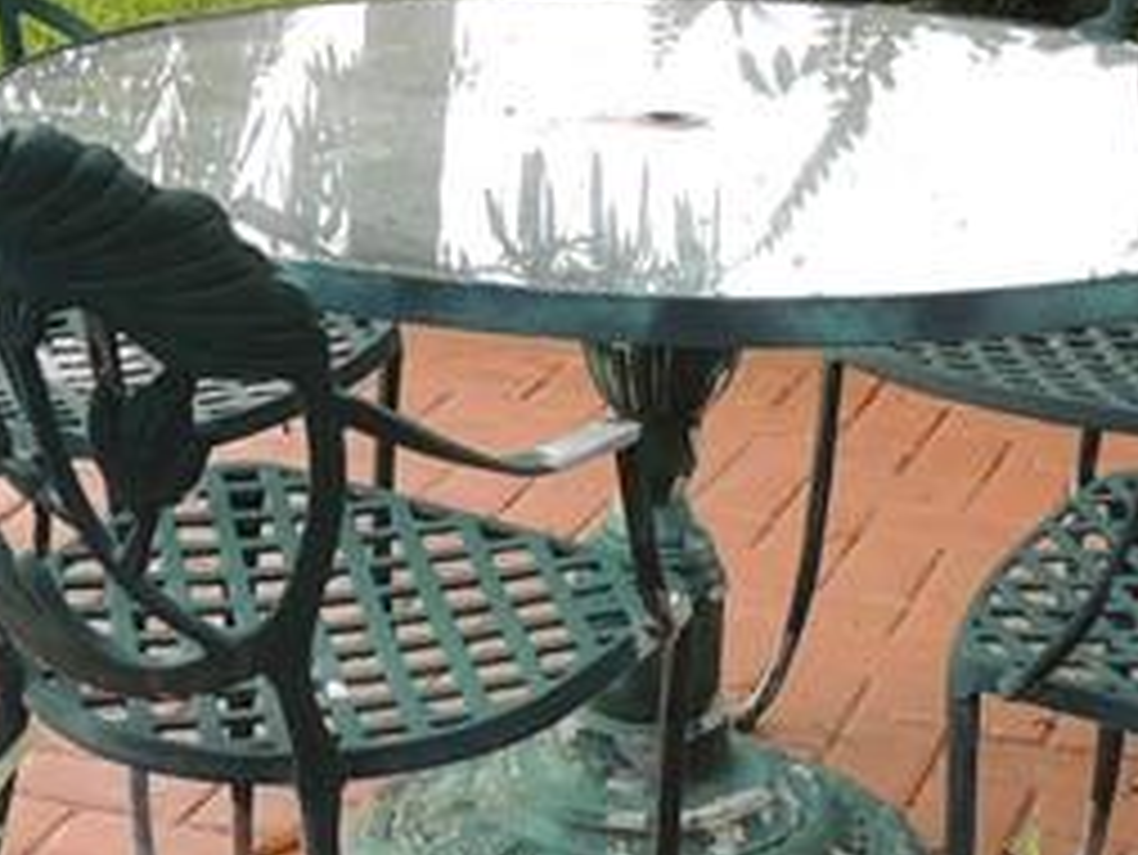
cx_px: 535
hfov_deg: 20.2
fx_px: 3190
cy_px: 189
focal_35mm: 97
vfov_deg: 15.2
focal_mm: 4.3
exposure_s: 1/160
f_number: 3
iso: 100
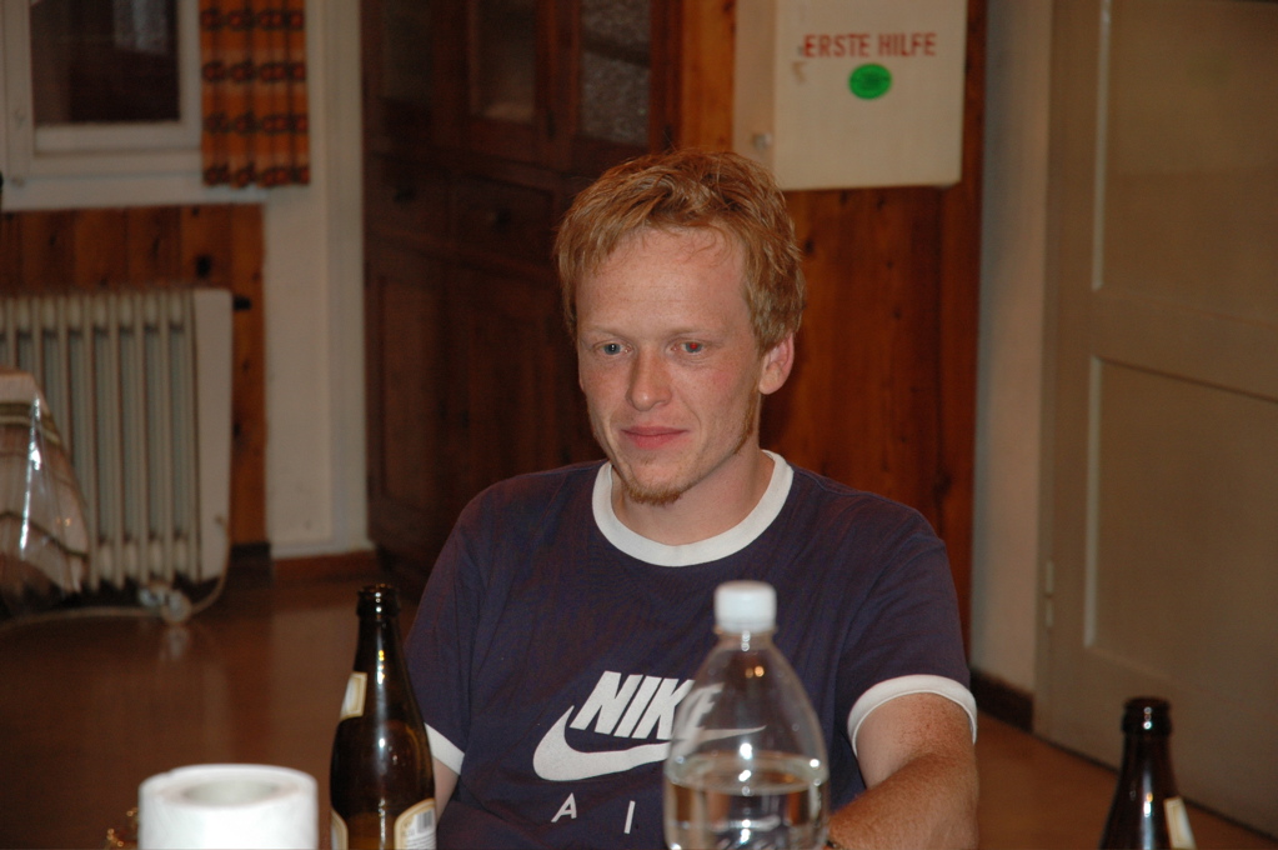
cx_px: 639
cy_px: 425
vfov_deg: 13.0
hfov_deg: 19.5
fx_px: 3724
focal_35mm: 105
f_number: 4.5
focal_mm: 70
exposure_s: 1/60
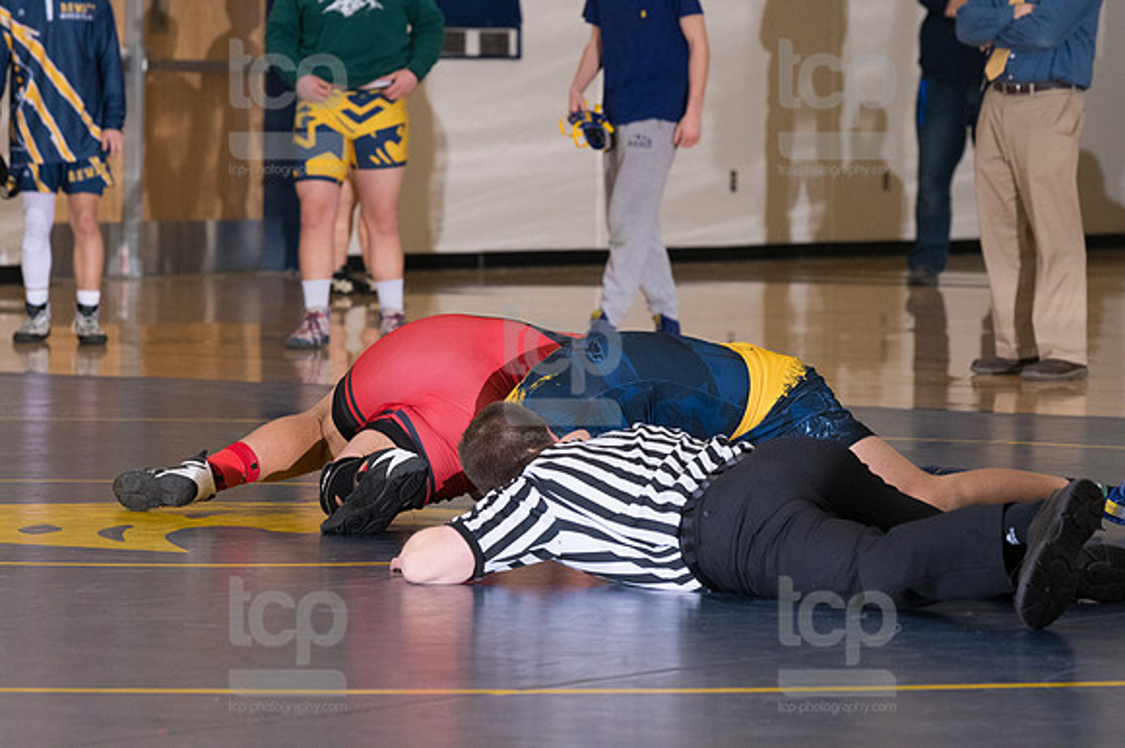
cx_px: 562
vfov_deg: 5.7
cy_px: 374
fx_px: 7495
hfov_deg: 8.6
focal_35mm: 240
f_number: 5.6
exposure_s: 1/250
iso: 2000
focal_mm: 160
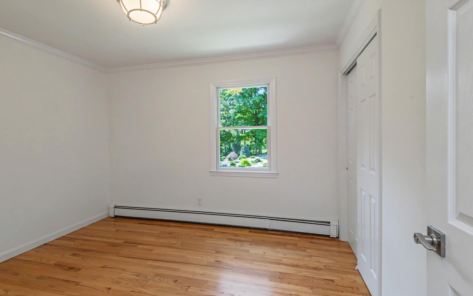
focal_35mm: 17
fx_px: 219
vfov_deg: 68.0
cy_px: 141
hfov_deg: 94.3
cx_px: 228
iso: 200
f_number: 8
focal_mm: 16
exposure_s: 1/45
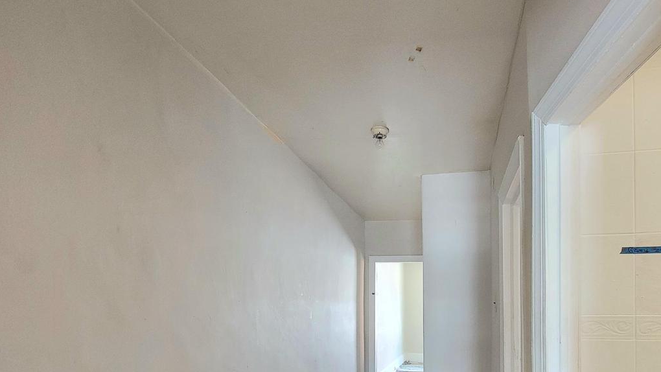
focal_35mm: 20
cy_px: 298
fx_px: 351
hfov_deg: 85.3
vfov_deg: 52.3
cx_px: 402
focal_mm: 2.2
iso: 400
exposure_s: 1/30
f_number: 2.2
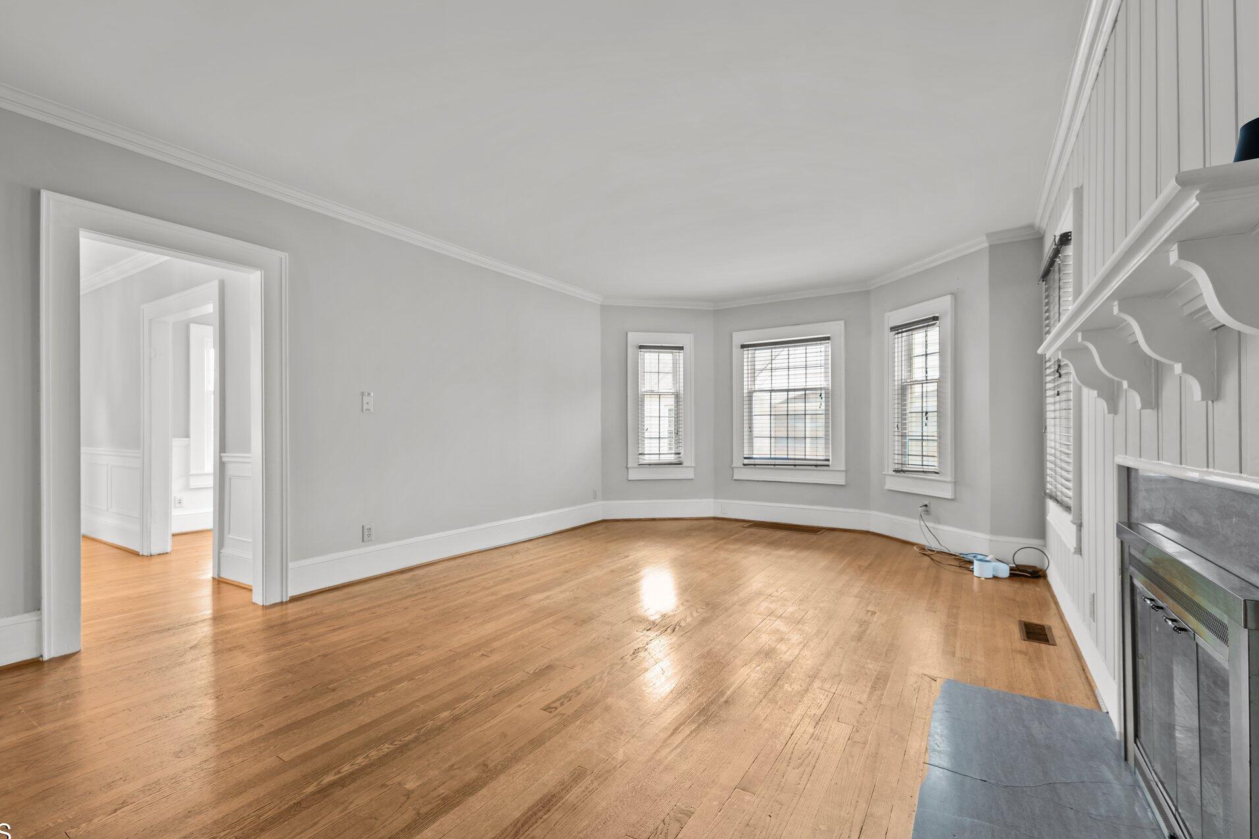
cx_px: 617
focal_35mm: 15
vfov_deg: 77.3
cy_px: 424
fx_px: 525
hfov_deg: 100.4
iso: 200
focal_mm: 14
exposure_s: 1.6
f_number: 7.1
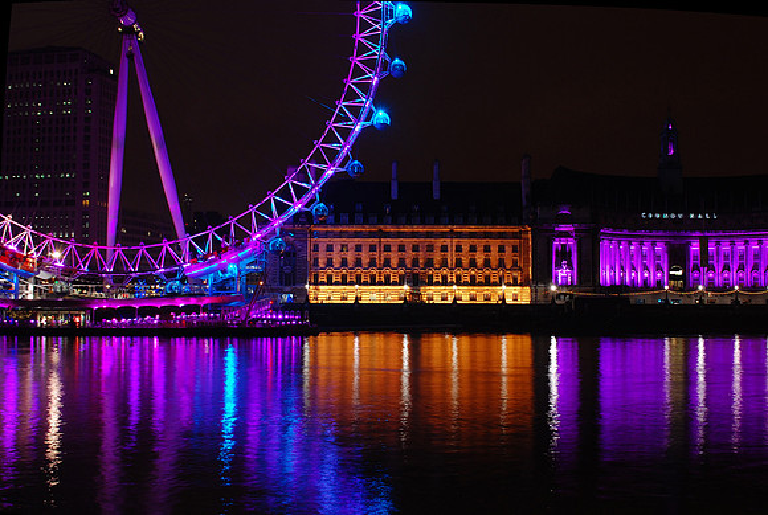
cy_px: 258
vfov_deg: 28.2
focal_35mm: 48
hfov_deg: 41.0
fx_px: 1026
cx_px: 384
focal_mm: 32
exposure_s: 2
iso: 200
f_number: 8
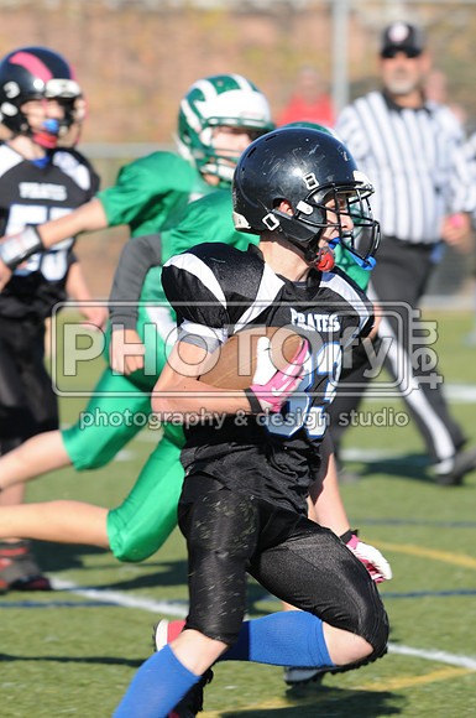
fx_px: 8951
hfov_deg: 3.0
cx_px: 238
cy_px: 359
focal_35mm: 450
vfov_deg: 4.6
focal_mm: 300
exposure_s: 1/500
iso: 200
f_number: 7.1
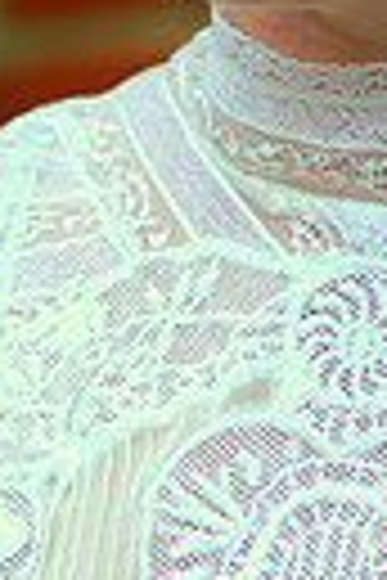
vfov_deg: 3.9
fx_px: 8449
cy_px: -342
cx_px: 398
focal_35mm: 524
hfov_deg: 2.6
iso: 100
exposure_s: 1/200
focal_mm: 100
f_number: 2.8
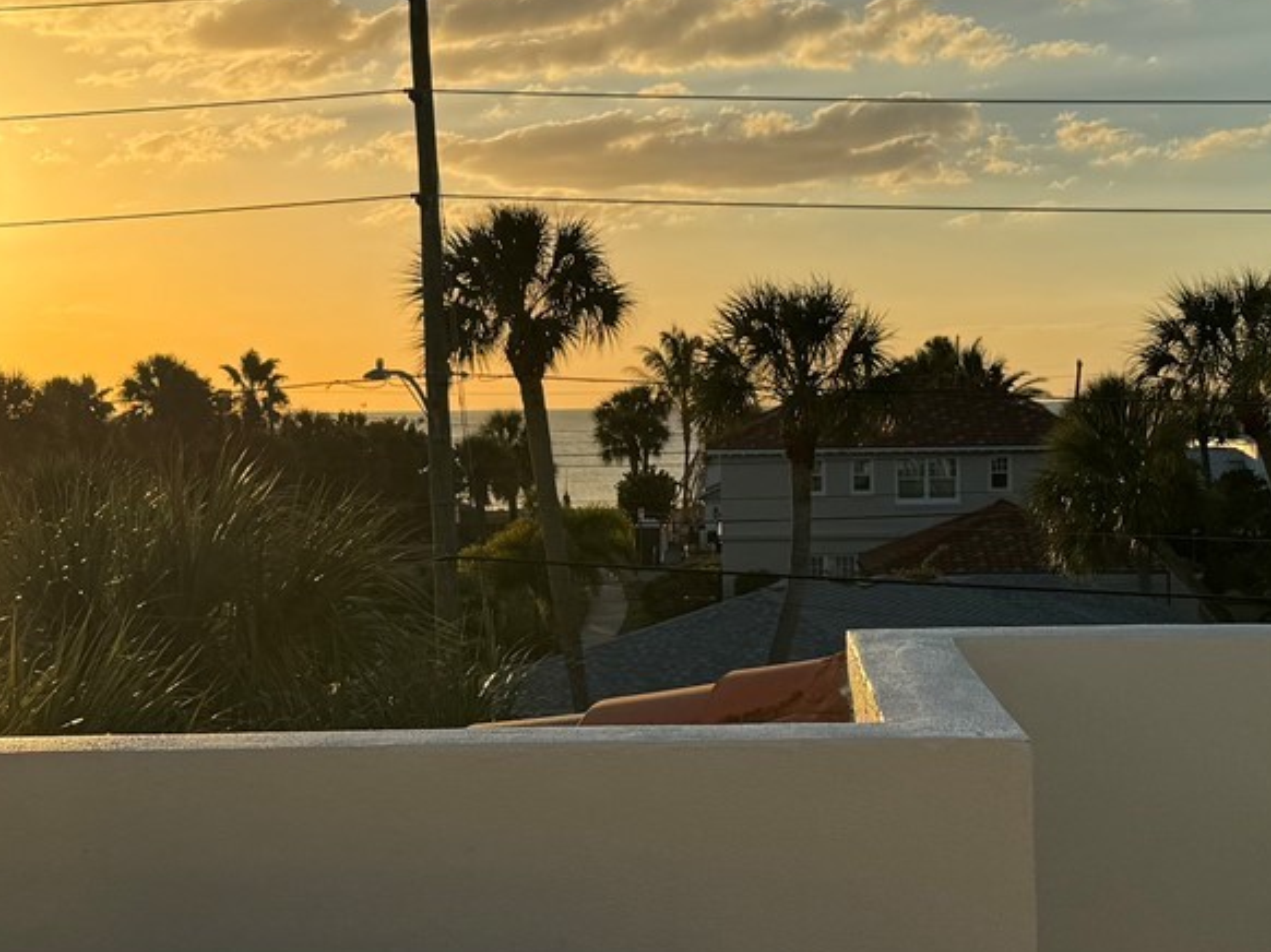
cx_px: 568
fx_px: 2422
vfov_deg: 22.2
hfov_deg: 29.4
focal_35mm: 66
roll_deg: +0.5
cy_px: 476
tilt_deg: -0.3
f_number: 1.78
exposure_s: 1/7937
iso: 80
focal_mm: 6.86
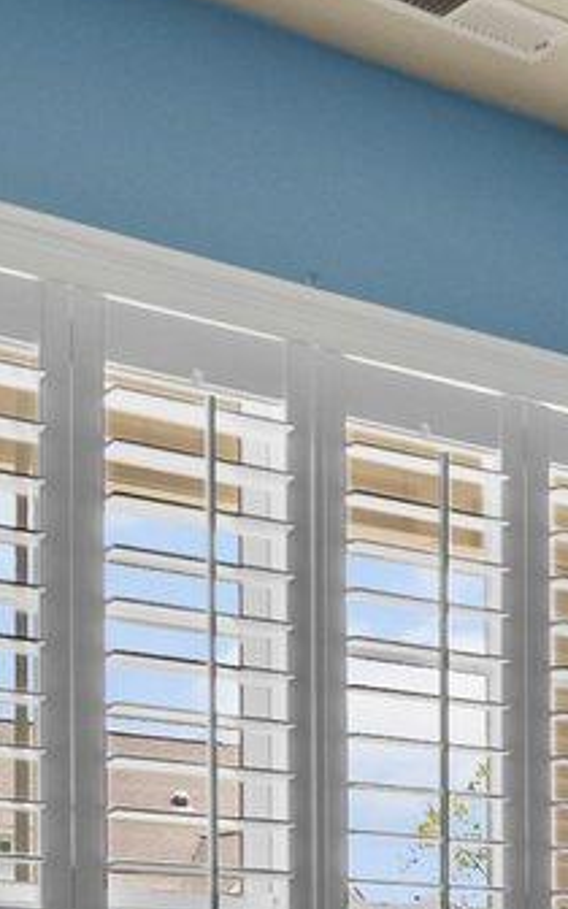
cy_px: 1067
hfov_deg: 13.8
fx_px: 2155
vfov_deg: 22.1
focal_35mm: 87
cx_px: 947
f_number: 7.1
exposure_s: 1/8
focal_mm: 14
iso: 640
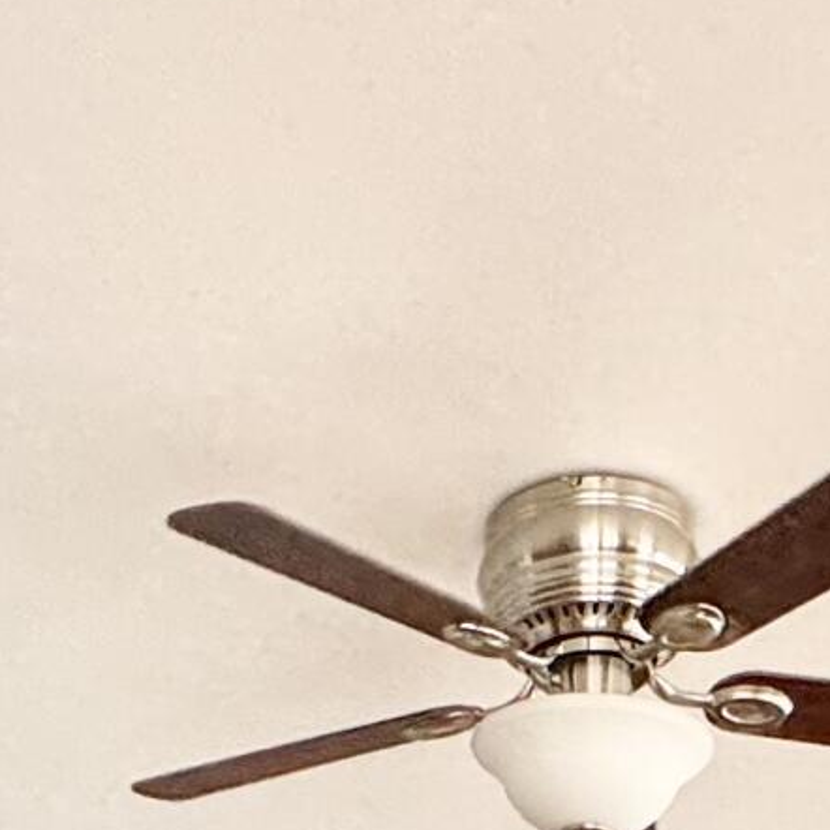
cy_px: 1754
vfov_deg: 15.5
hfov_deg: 20.6
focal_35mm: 84
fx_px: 2279
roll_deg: +0.4
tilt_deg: -1.8
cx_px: 439
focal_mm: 2.22
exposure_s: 1/99
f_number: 2.2
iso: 200
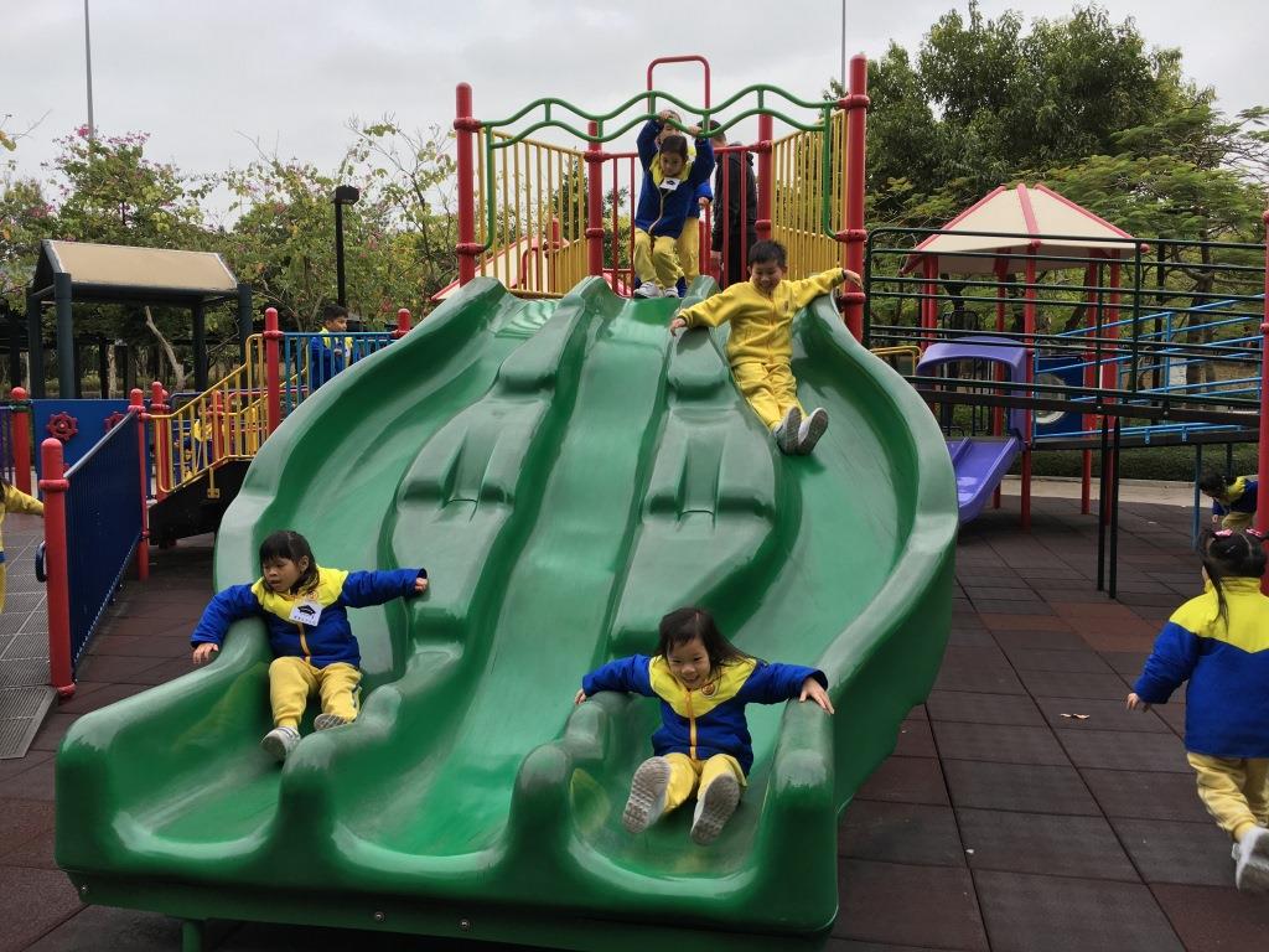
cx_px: 634
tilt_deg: -5.2
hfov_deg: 61.7
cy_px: 476
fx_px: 1063
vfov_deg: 48.2
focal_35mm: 29
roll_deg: +0.9
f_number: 2.2
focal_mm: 4.15
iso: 25
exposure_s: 1/221
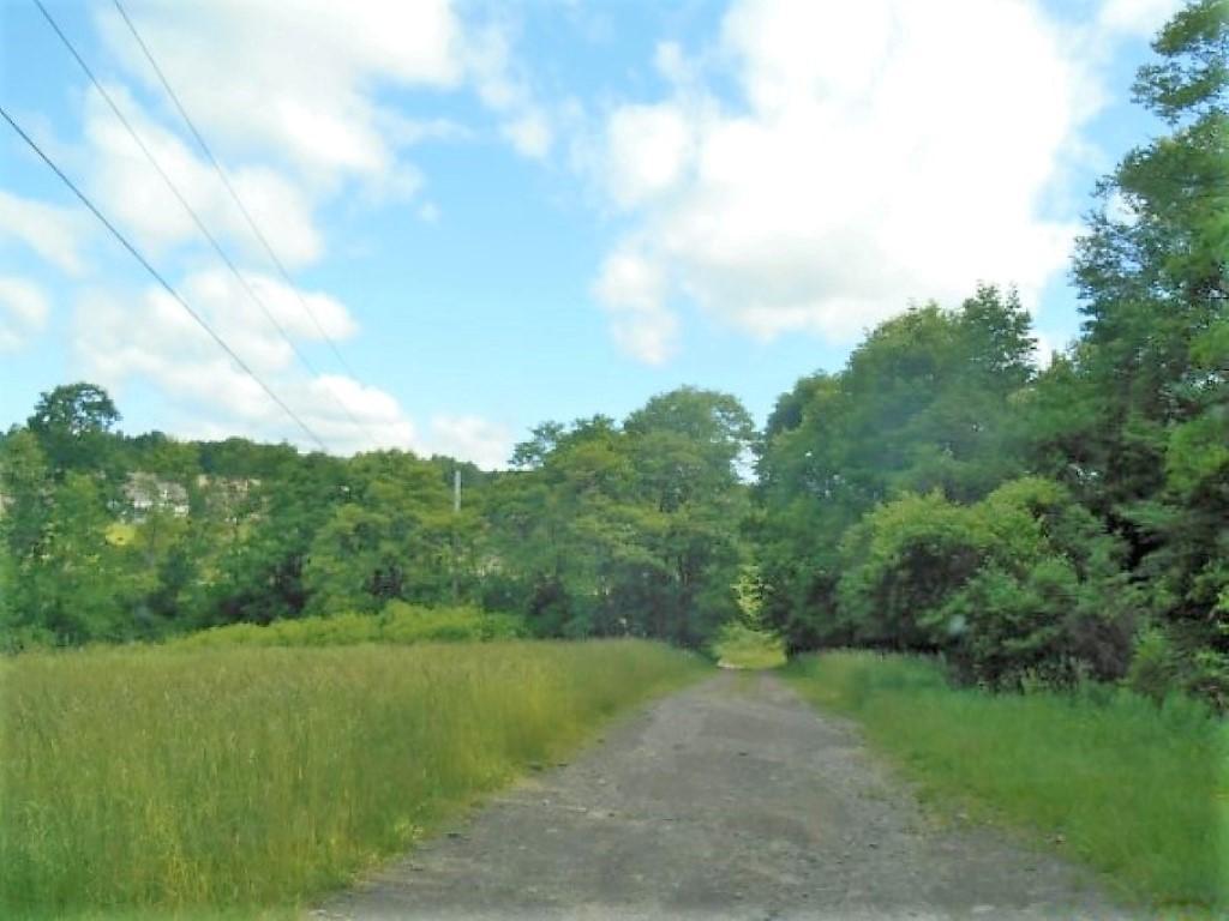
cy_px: 460
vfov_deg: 53.1
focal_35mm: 26
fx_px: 923
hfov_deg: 67.3
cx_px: 614
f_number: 3.4
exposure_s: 1/320
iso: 80
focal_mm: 4.7
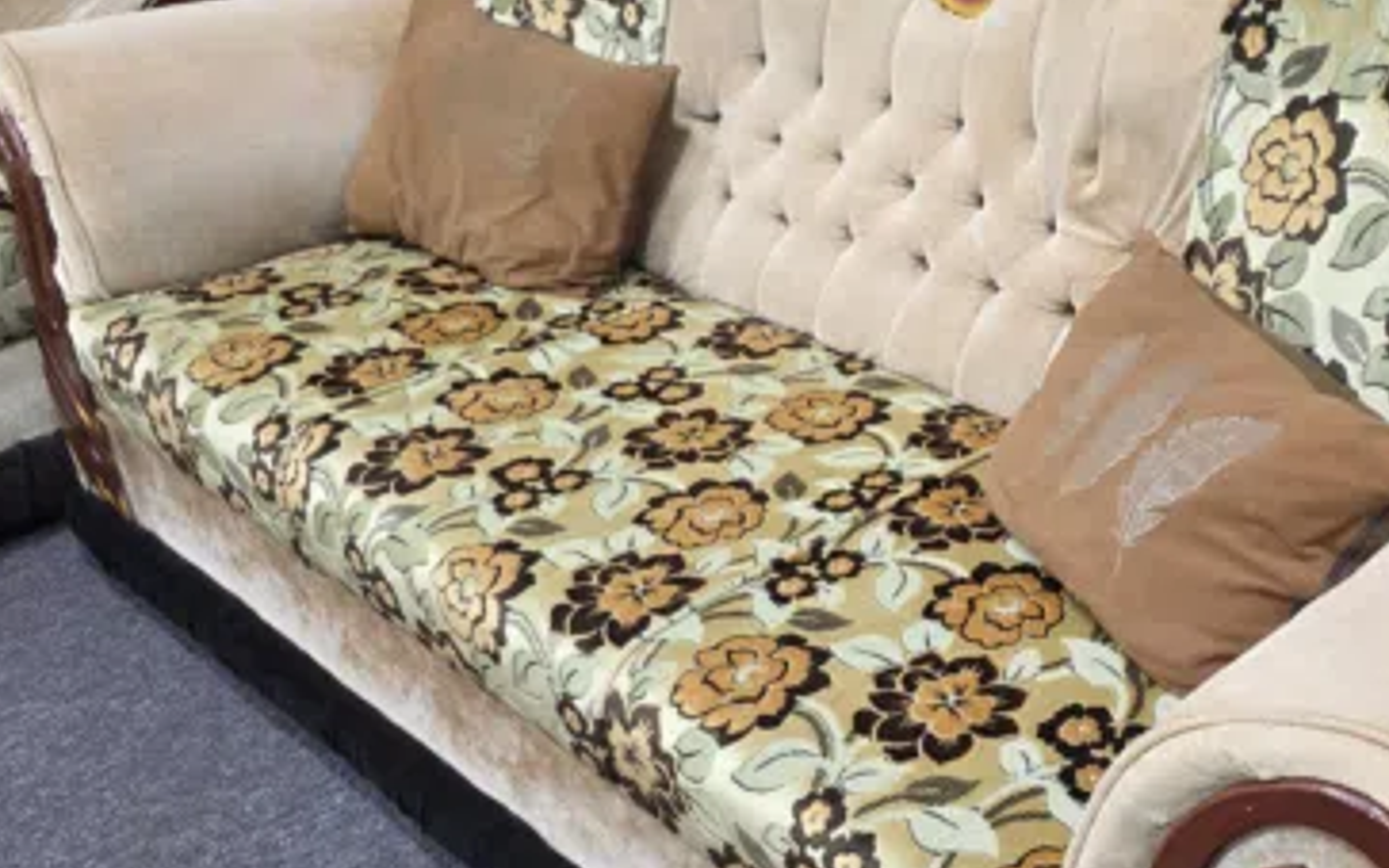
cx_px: 892
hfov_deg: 45.7
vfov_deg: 29.8
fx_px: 1628
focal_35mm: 43
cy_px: 516
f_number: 1.7
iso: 250
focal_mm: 6.3
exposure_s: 1/100
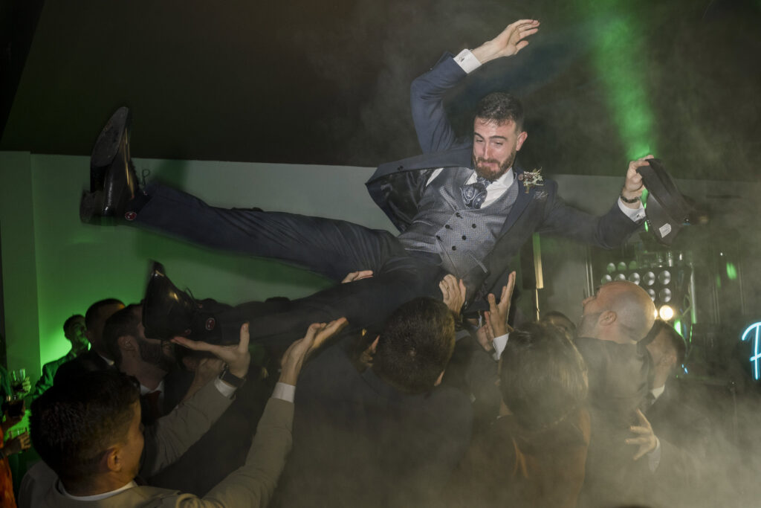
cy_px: 254
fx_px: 740
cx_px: 380
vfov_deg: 37.9
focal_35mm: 35
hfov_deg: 54.4
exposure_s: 1/80
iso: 1600
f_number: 8
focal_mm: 35
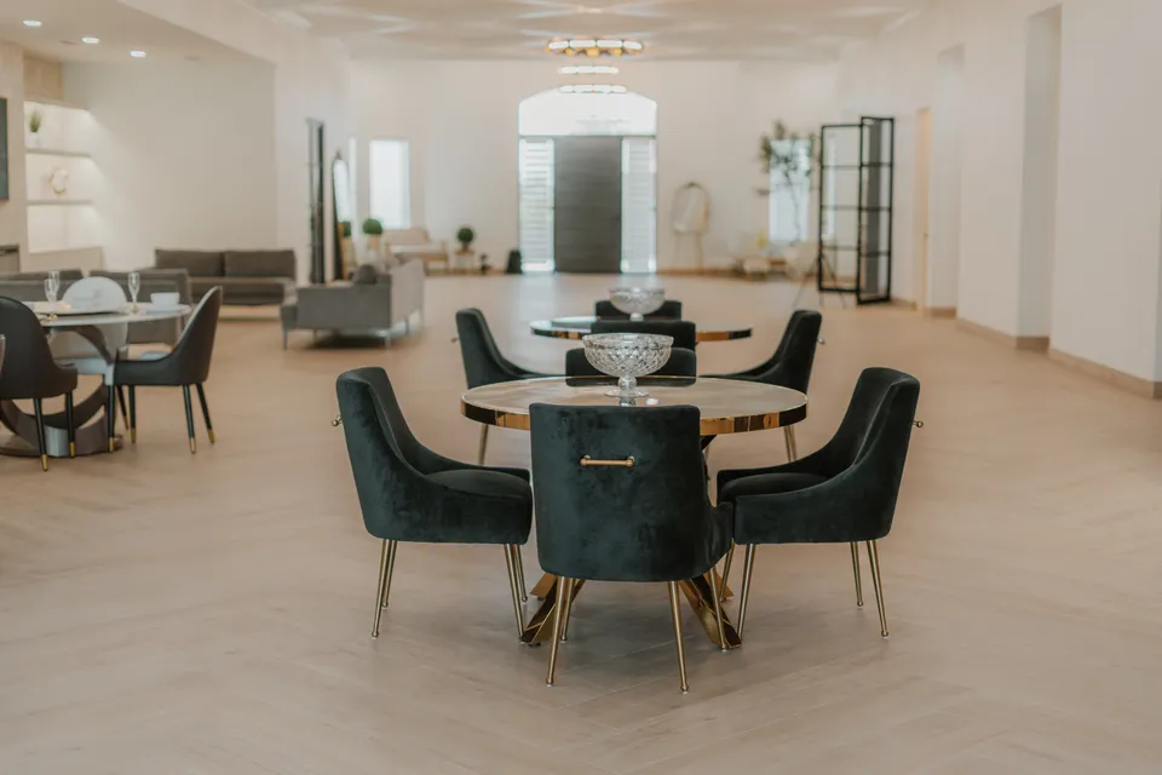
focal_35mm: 50
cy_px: 388
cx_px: 581
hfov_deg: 39.6
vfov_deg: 27.0
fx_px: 1614
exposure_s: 1/400
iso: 250
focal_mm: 50
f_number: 1.8
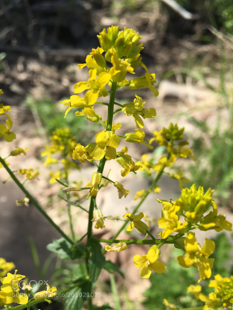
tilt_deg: -34.8
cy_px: 155
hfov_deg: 48.2
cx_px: 116
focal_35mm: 29
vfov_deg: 61.7
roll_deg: -7.3
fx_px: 260
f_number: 2.2
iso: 25
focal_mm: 4.15
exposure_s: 1/680
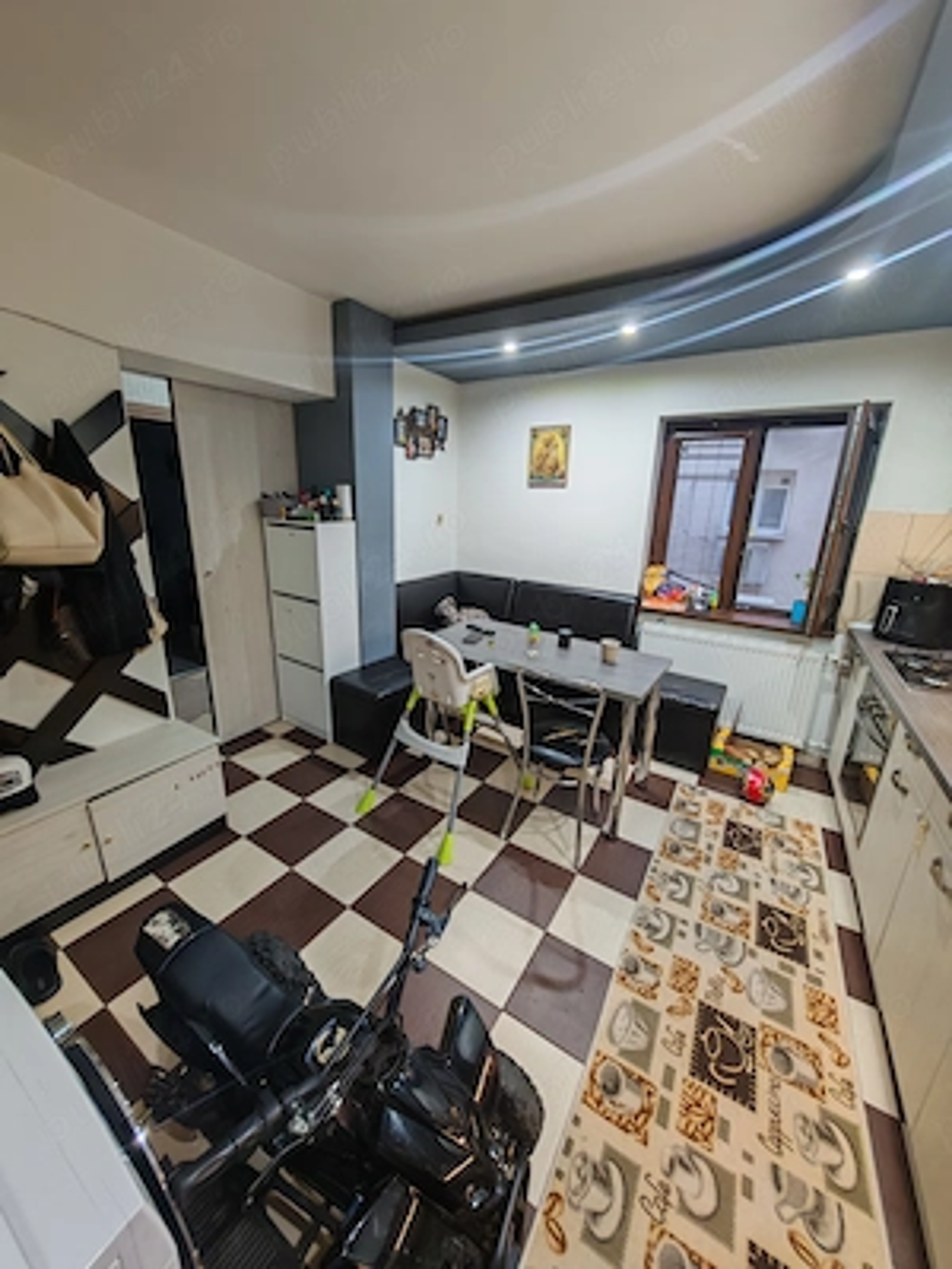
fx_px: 477
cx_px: 476
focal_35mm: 13
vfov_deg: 106.2
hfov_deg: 89.9
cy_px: 634
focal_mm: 1.82
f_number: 2
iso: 320
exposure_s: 1/33
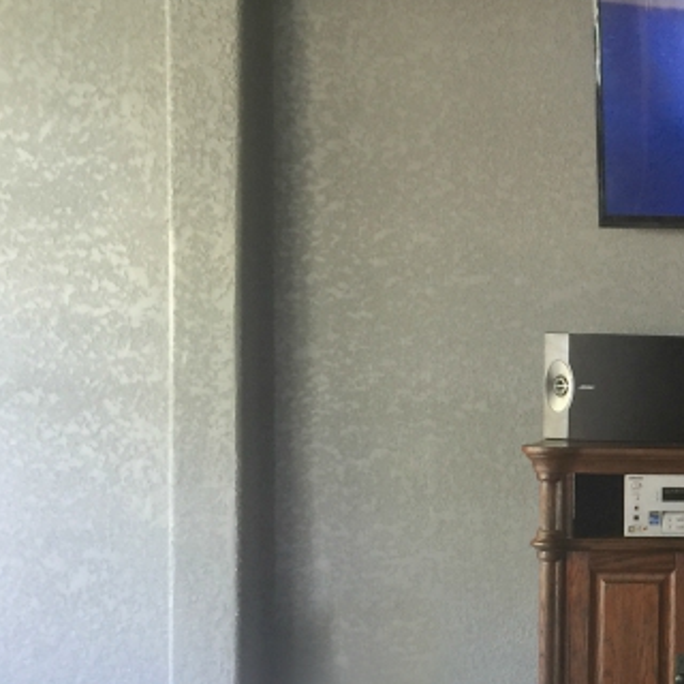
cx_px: 928
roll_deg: -1.3
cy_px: 458
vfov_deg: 23.9
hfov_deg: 21.3
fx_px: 1610
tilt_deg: -2.5
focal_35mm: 72
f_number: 2.2
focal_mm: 4.15
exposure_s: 1/4
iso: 64
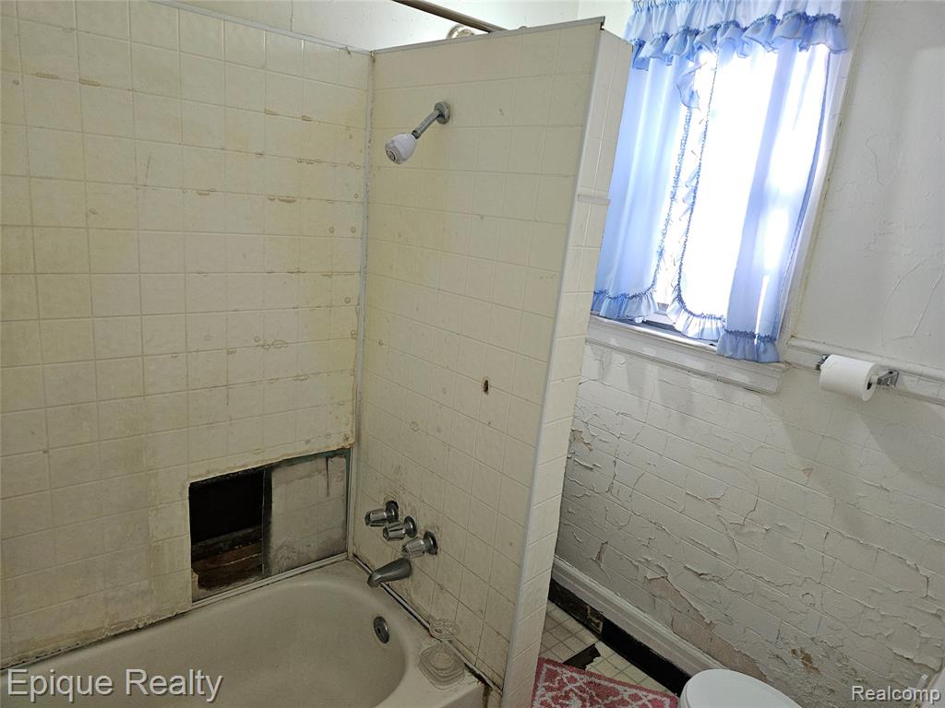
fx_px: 628
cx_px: 472
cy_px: 354
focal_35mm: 23
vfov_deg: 58.9
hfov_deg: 73.9
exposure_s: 1/60
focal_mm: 5.4
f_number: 1.8
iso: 64
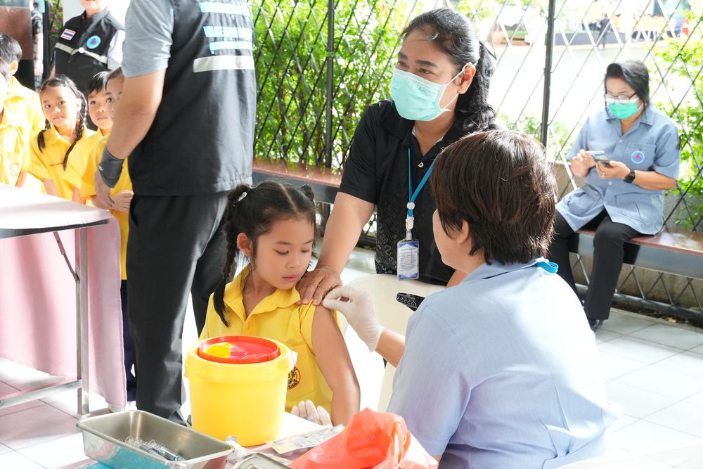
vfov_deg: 23.8
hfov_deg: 35.0
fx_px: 1113
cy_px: 234
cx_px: 352
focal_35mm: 57
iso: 2500
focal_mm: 38
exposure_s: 1/50
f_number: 7.1
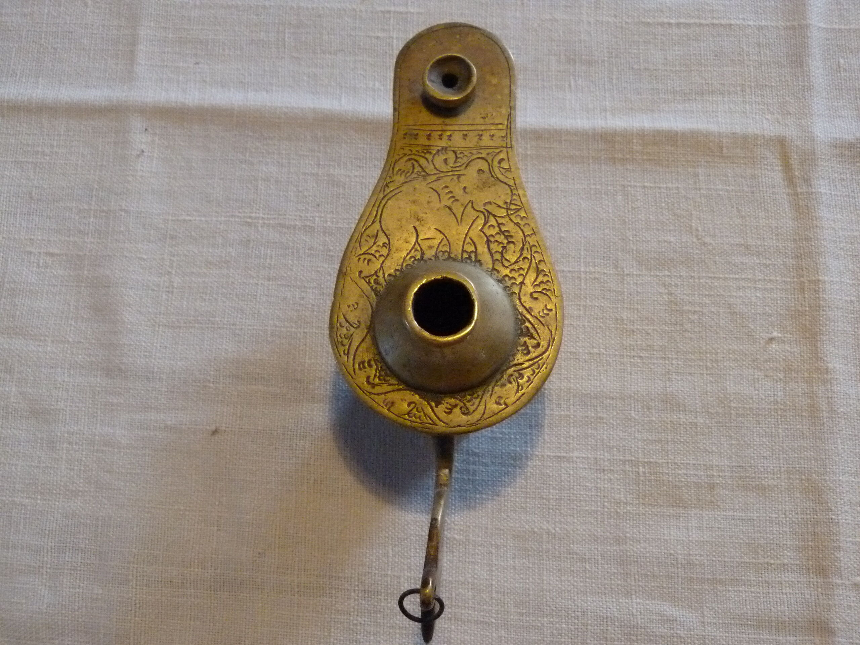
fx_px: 1068
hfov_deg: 43.9
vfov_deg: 33.6
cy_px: 322
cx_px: 430
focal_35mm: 43
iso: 800
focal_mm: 7.8
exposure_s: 1/40
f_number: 3.2
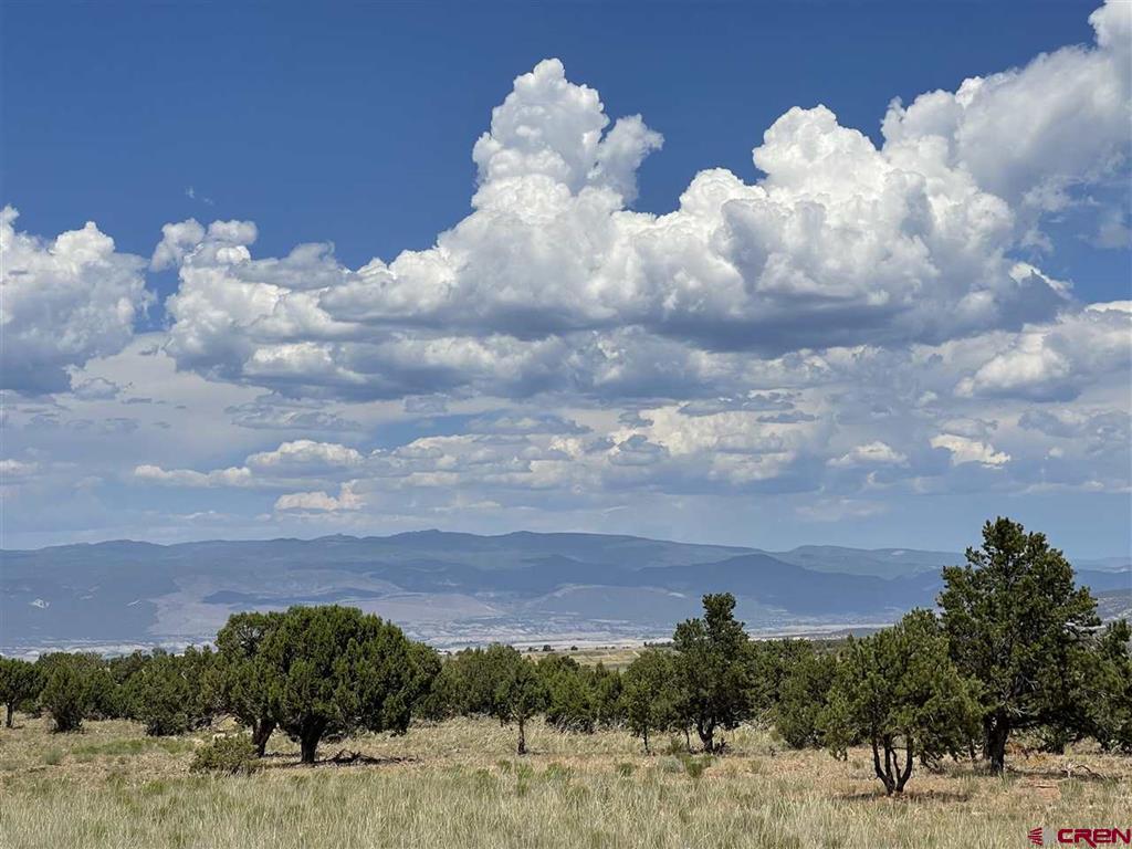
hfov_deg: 30.3
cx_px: 566
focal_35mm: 64
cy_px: 424
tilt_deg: +4.0
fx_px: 2093
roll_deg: +1.9
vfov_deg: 22.9
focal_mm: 7.5
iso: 20
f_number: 2.2
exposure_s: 1/2801
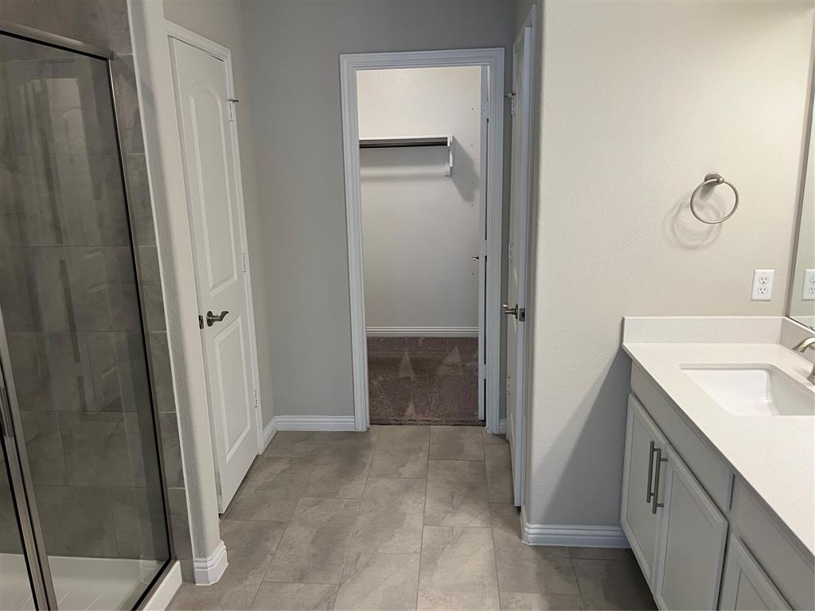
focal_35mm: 26
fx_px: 612
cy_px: 306
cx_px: 408
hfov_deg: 67.3
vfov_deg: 53.1
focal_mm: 5.1
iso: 80
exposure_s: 1/60
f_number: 1.6
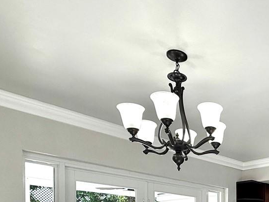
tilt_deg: -1.1
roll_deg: +0.9
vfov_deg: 30.0
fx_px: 319
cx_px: 281
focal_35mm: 41
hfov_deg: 39.2
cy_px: 243
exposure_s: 1/132
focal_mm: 2.22
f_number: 2.2
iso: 40
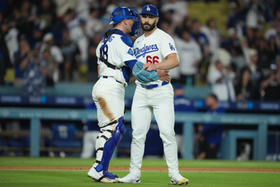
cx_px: 140
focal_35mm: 400
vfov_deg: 3.4
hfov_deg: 5.2
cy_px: 94
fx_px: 3111
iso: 5000
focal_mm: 400
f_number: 2.8
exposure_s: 1/3200
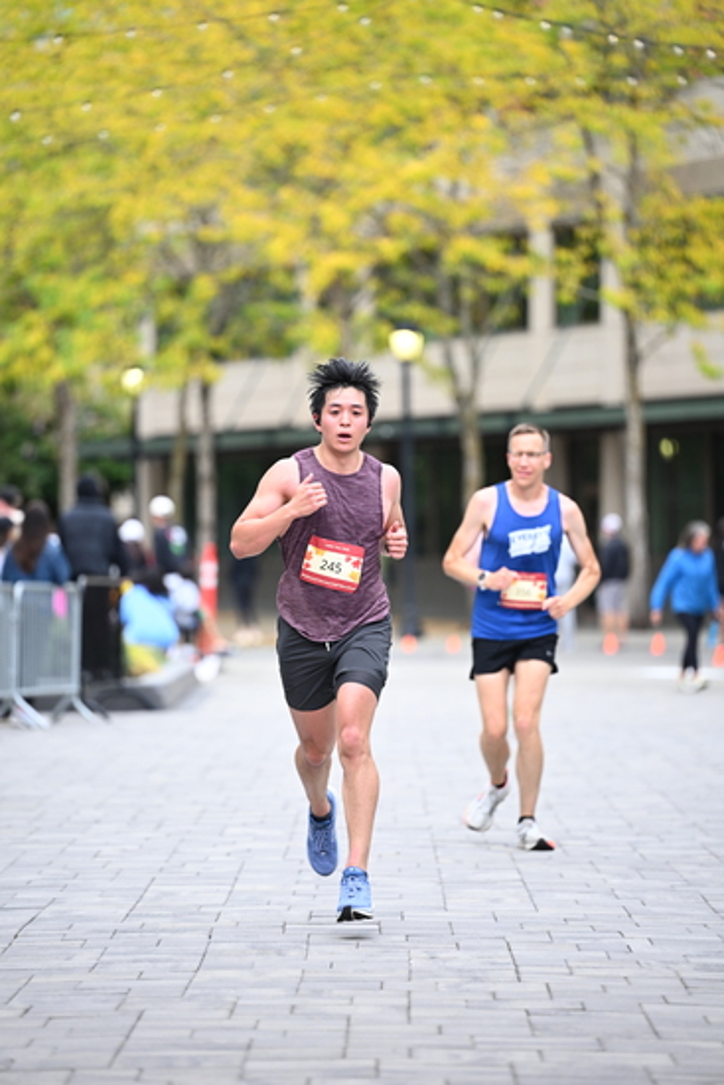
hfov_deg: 7.9
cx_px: 362
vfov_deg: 11.7
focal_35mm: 175
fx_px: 5275
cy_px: 542
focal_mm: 175
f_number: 2.8
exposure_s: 1/1600
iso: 800
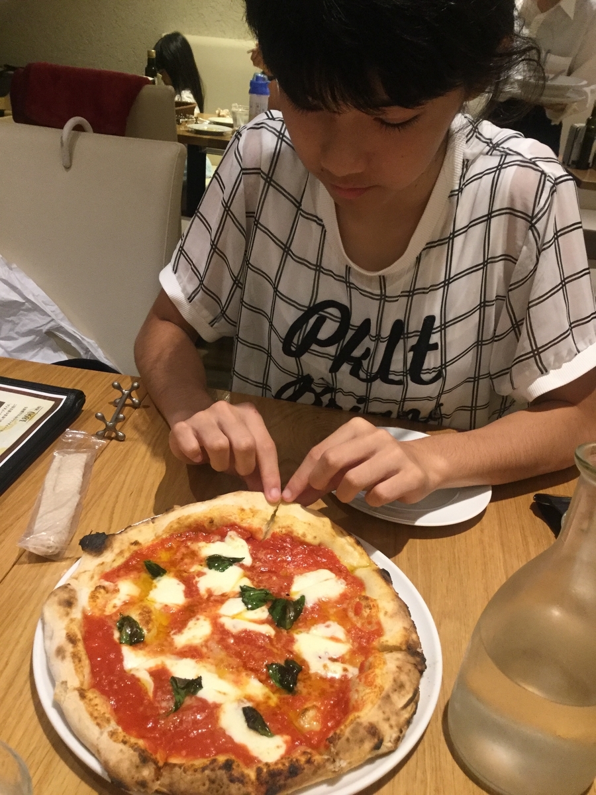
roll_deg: -4.1
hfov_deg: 45.4
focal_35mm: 31
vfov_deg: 58.4
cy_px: 398
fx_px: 712
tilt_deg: -23.0
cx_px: 298
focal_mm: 3.3
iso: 125
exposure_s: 1/30
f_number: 2.4
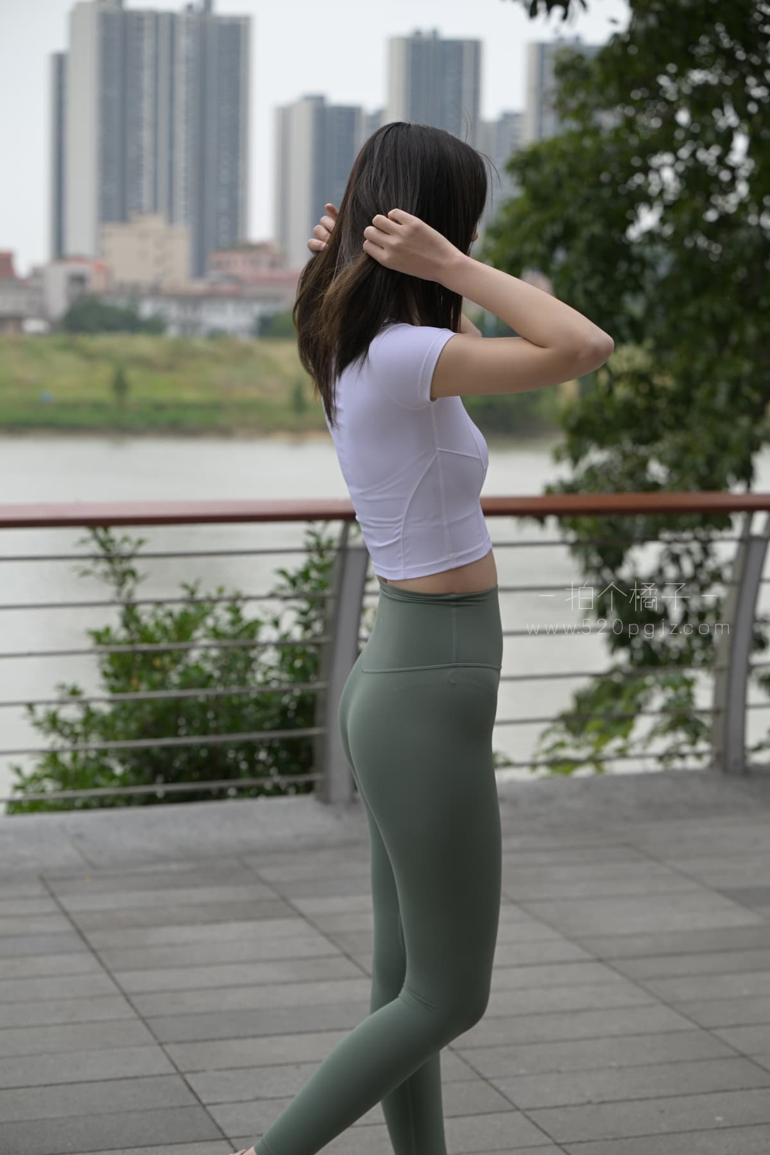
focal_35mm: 70
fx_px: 2246
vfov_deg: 28.8
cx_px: 385
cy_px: 578
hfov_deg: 19.5
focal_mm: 70
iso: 160
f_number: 4
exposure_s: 1/640
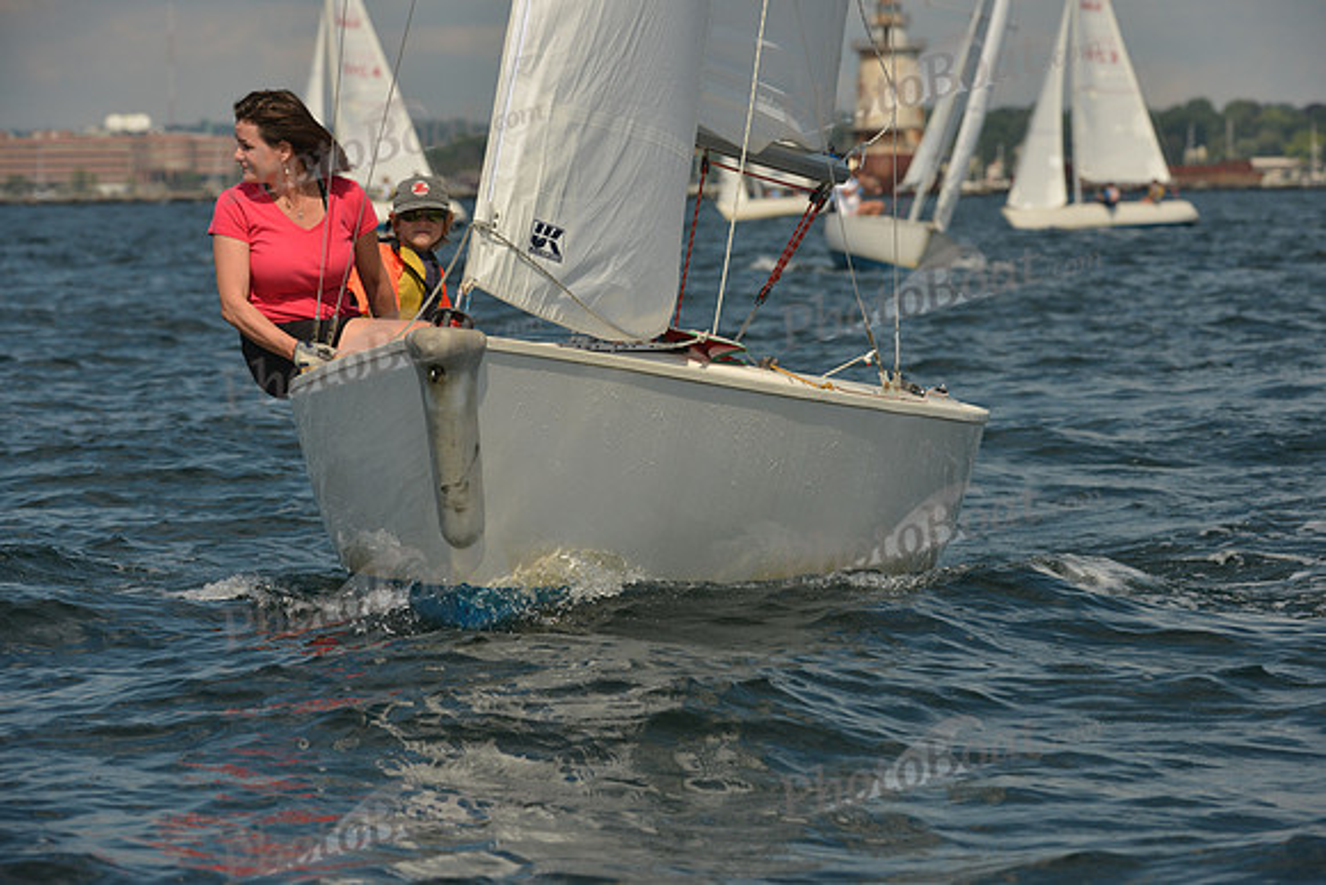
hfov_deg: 10.3
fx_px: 7368
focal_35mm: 200
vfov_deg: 6.9
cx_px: 663
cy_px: 442
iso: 320
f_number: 8
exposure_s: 1/1250
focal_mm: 200
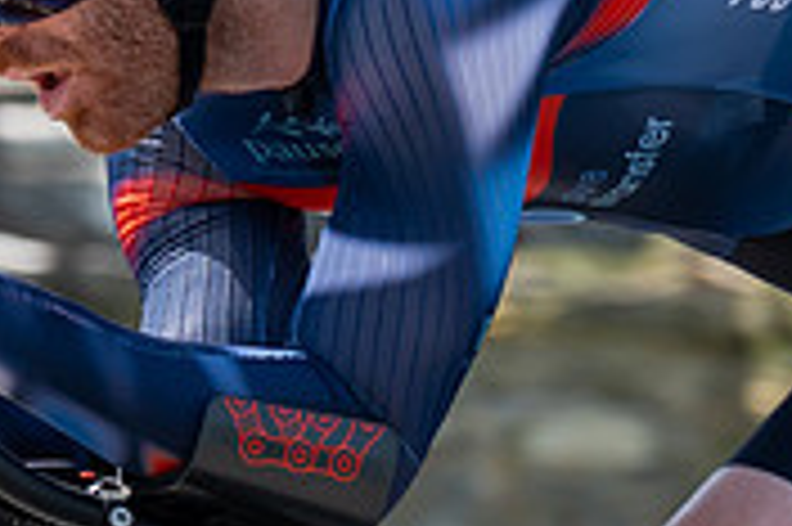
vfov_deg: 1.4
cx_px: 255
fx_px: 21957
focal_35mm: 999
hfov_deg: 2.1
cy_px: 533
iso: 160
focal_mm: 129
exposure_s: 1/800
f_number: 4
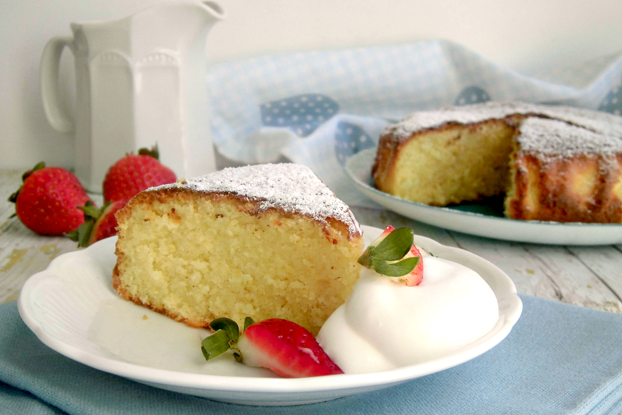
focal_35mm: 49
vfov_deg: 27.5
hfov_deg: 40.3
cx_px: 311
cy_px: 212
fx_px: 846
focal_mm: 8.3
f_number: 3.4
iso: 100
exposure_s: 1/160
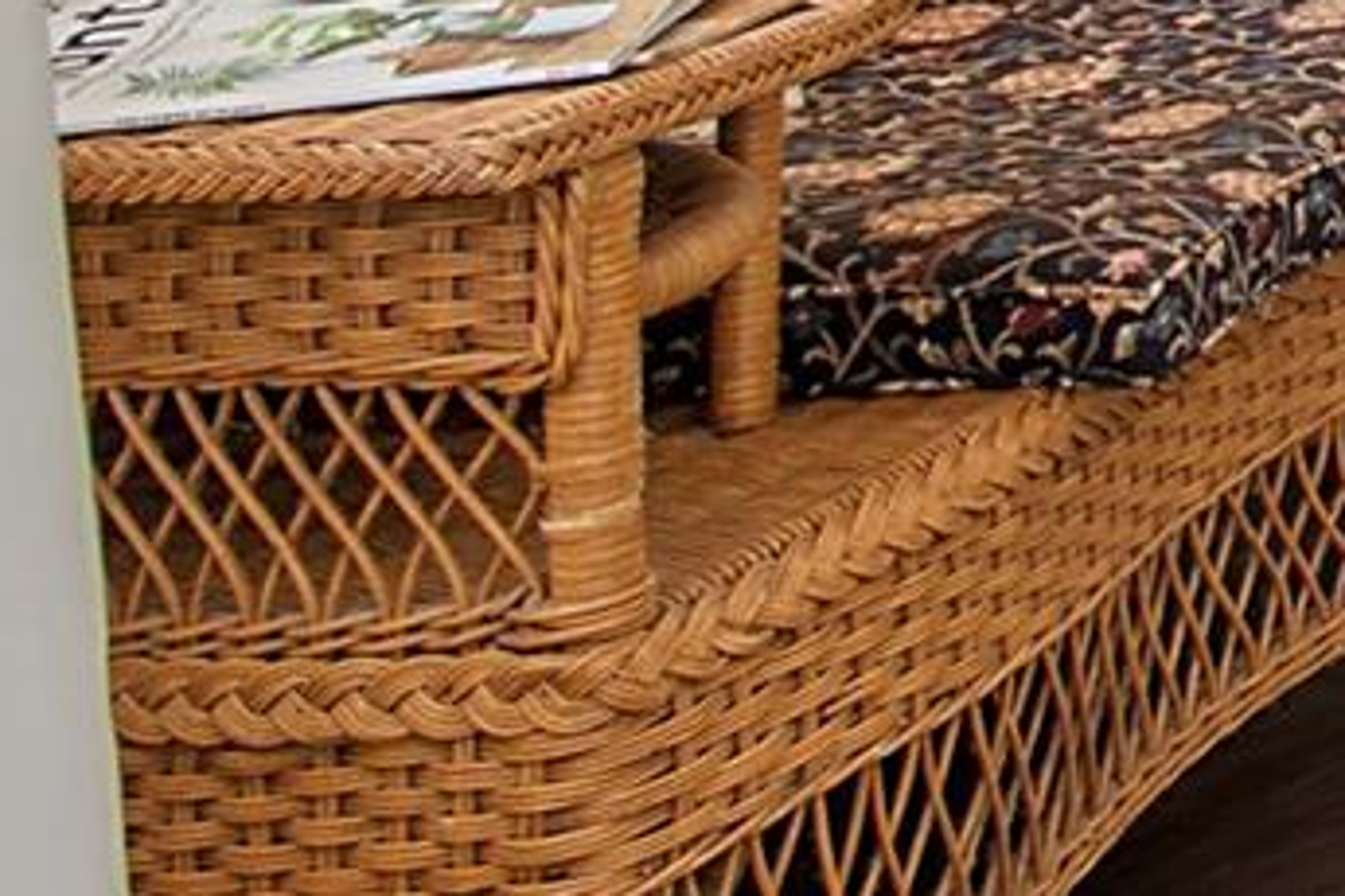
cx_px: 3727
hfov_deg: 12.6
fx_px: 3325
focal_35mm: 89
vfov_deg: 12.7
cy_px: -1101
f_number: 8
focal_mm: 10
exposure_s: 1/8
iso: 100
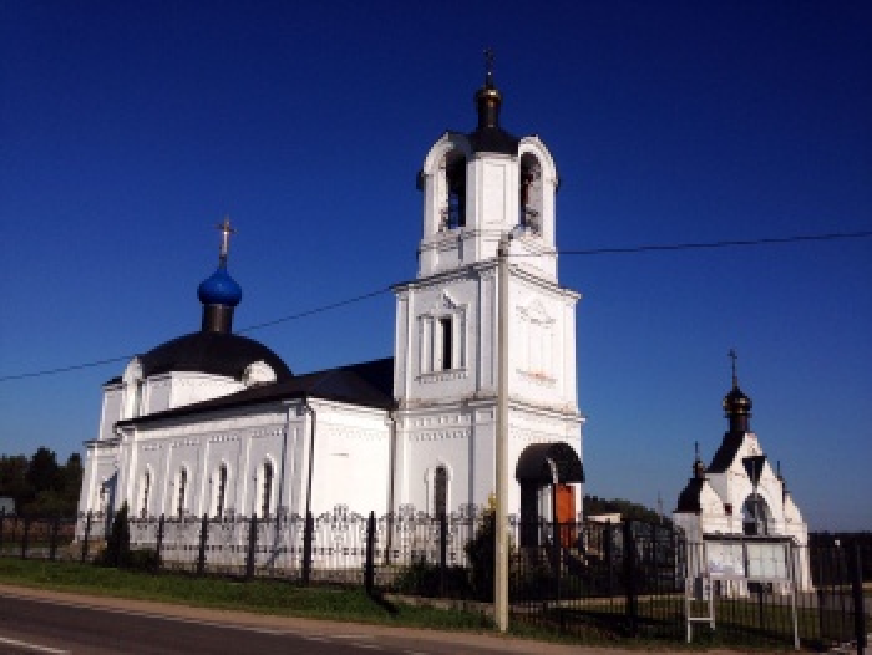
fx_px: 832
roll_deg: -1.4
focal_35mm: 33
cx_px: 436
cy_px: 328
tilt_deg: +14.2
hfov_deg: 55.3
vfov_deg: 43.0
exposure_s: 1/4926
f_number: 2.4
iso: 50
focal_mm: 4.12
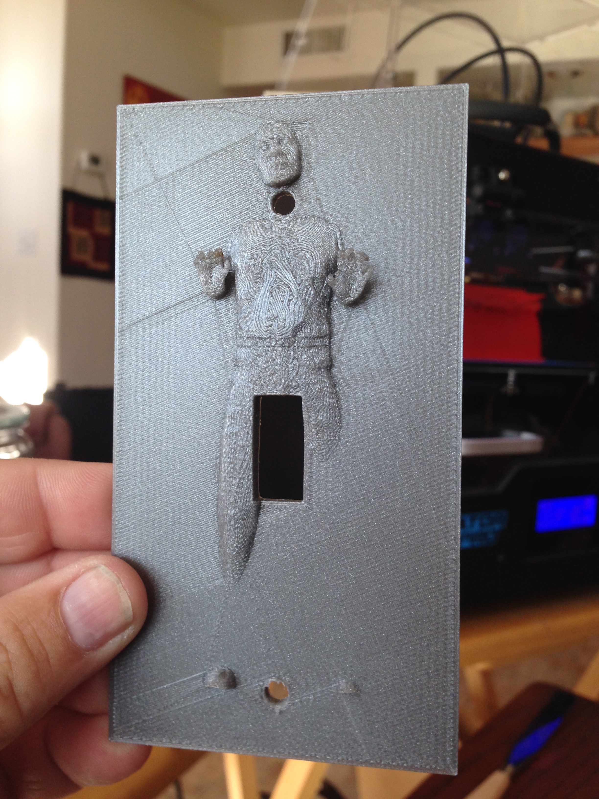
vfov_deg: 55.4
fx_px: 761
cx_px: 300
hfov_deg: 42.9
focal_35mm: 33
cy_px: 400
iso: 64
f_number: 2.4
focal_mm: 4.12
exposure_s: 1/60
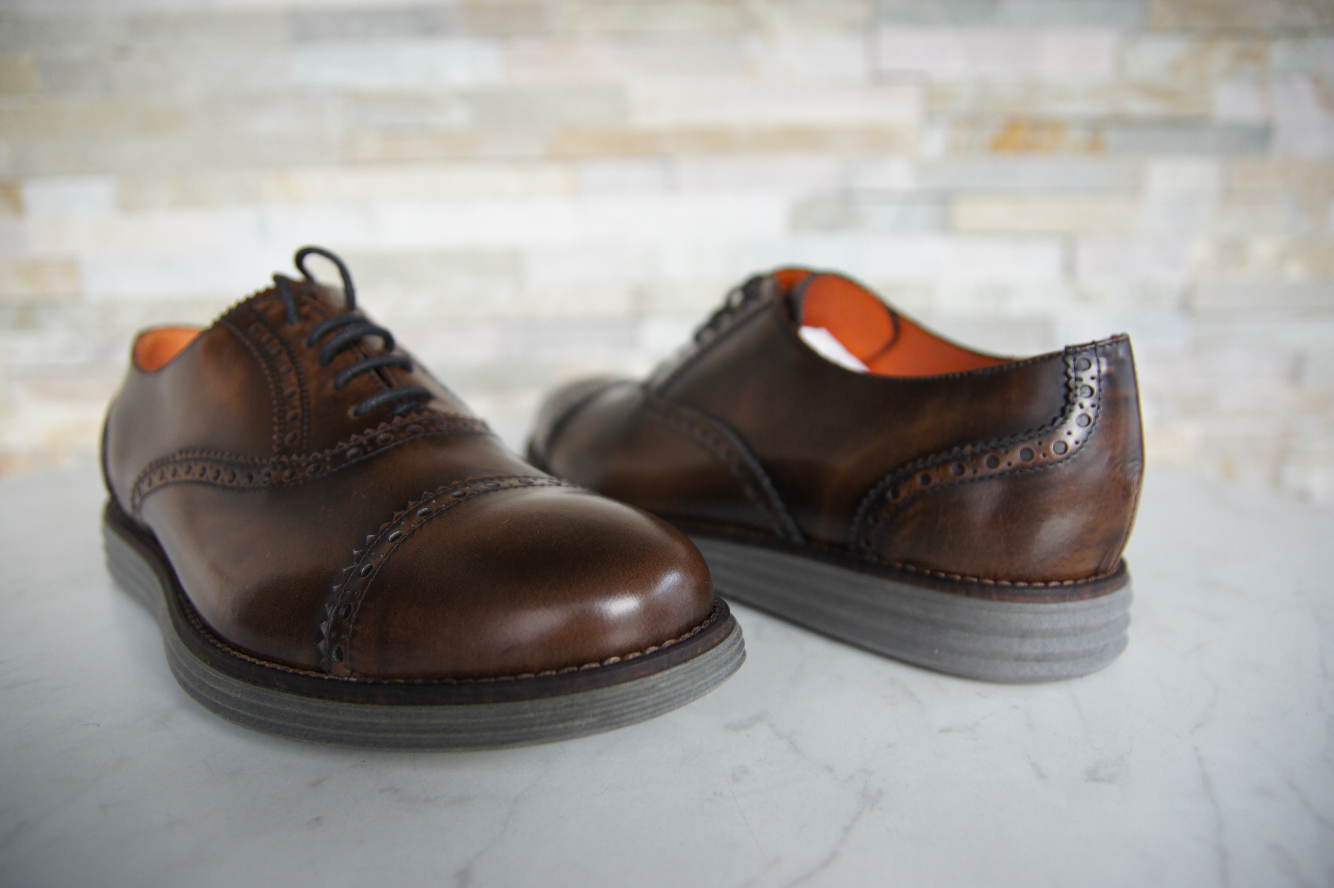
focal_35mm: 26
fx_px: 944
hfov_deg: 70.5
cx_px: 667
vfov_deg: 50.4
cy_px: 444
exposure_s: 1/30
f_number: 2.8
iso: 250
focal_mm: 17
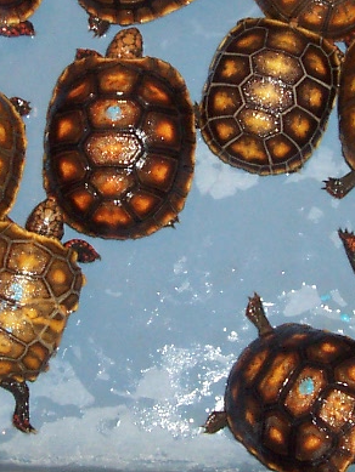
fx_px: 1558
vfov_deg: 17.2
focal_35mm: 114
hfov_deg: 13.0
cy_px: 175
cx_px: 175
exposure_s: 1/60
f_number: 2.8
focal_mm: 5.6
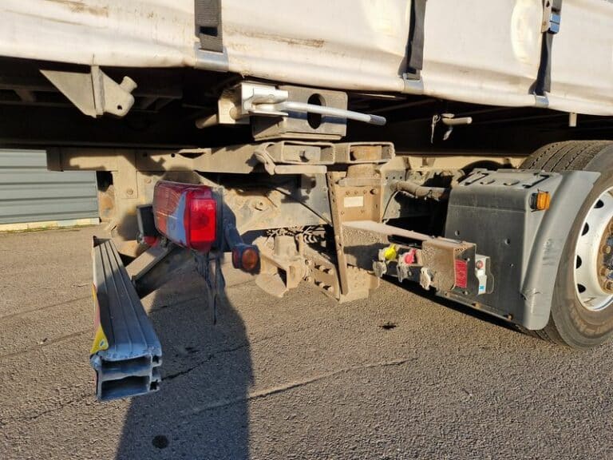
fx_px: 407
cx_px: 306
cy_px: 230
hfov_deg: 73.9
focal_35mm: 23
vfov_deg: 58.9
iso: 50
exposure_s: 1/470
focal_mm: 5.4
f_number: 1.8
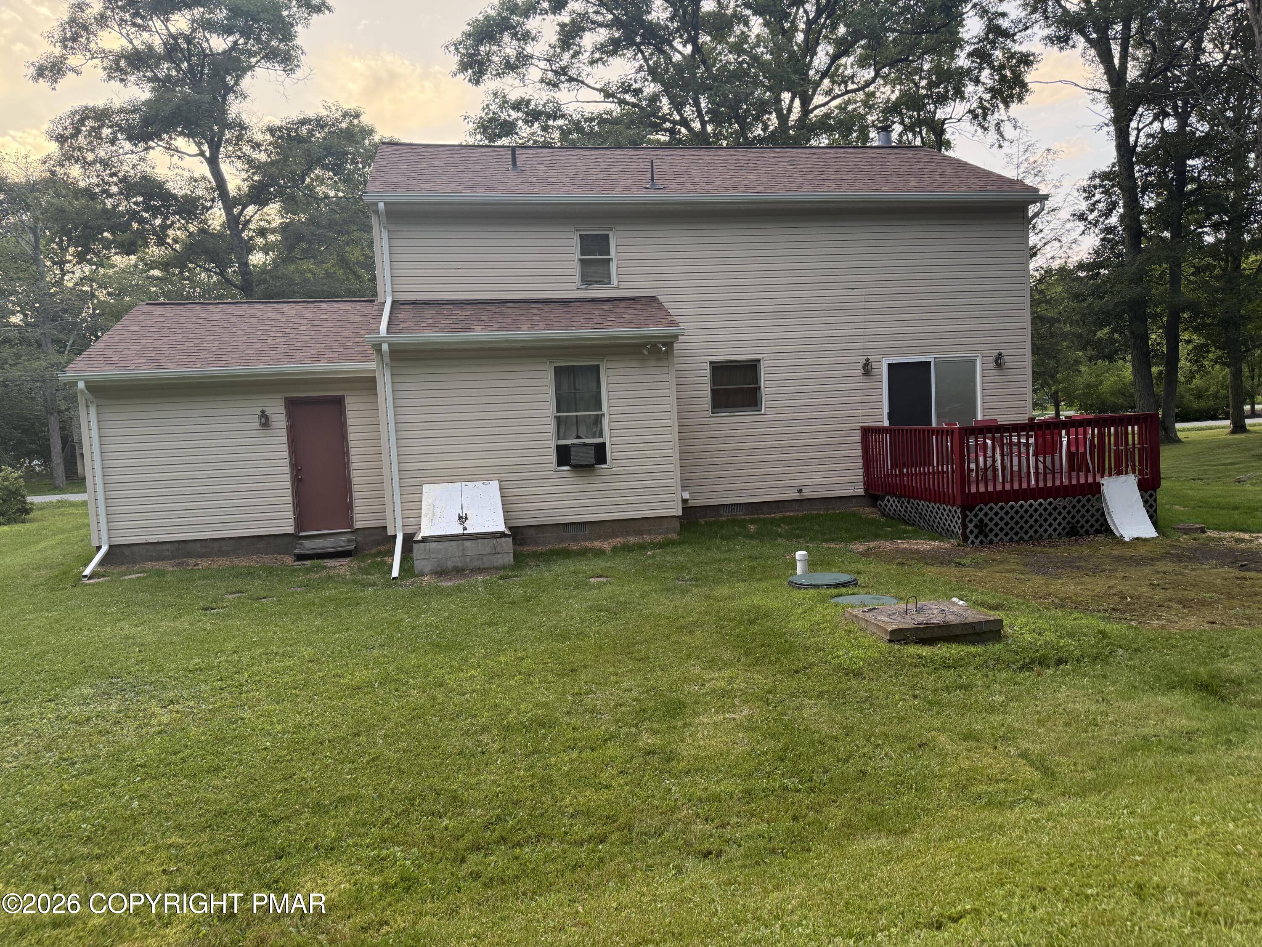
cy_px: 474
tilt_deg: -3.6
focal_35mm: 24
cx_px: 631
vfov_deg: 56.8
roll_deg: +3.4
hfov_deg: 71.6
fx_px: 875
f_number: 1.78
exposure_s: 1/228
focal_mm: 6.76
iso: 200
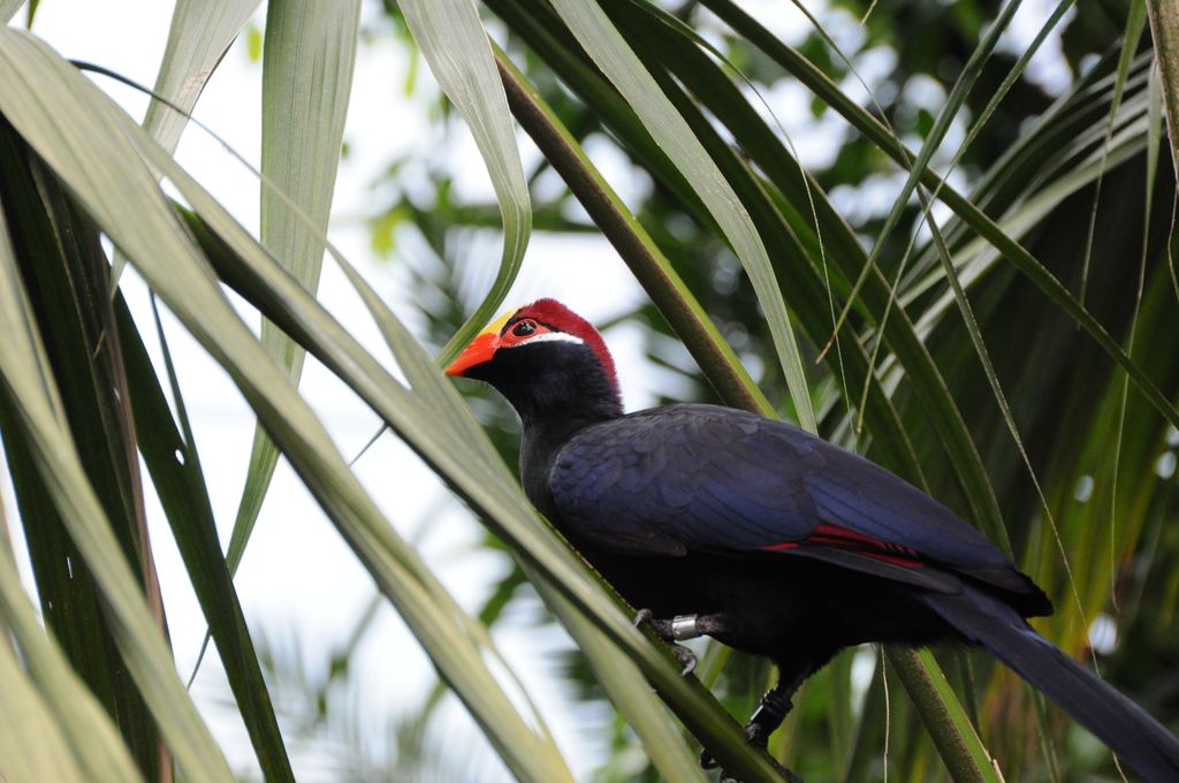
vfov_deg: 4.6
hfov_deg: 6.9
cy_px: 392
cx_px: 590
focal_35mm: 300
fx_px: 9812
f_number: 10
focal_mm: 200
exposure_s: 1/200
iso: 1250
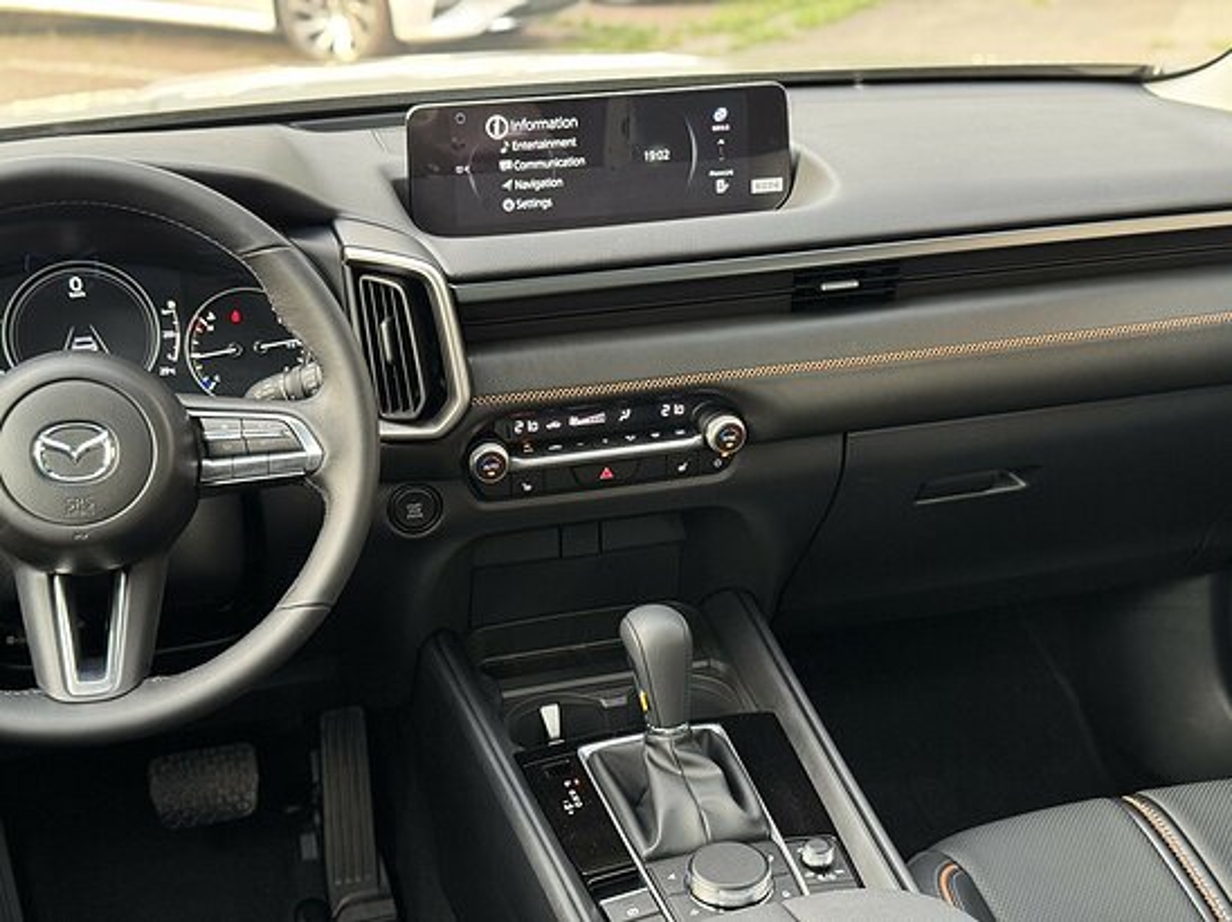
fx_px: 1707
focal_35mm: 48
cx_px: 616
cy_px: 461
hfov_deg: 39.7
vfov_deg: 30.2
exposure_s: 1/41
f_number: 1.78
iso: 250
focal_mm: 6.76
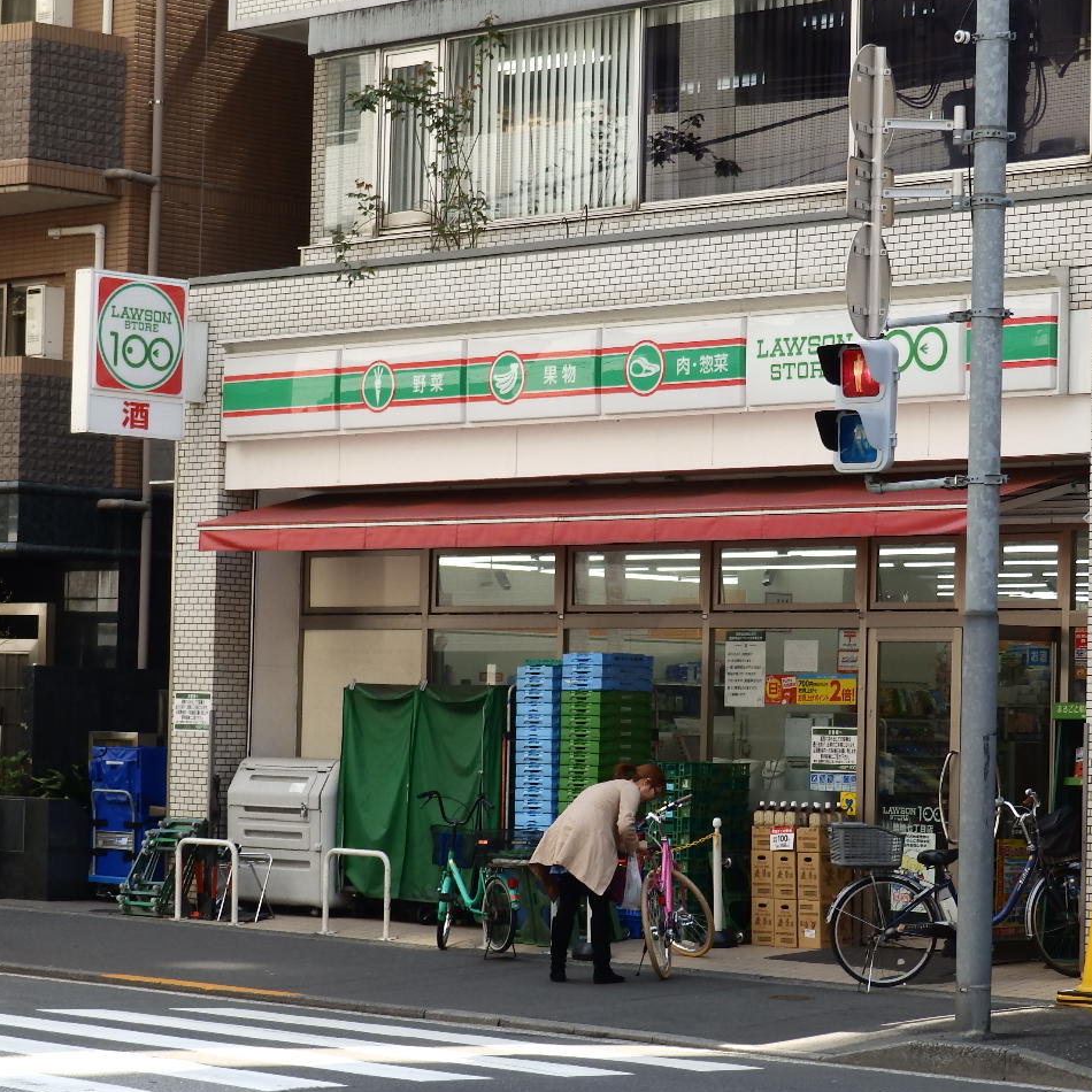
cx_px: 622
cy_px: 544
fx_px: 3569
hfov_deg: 17.4
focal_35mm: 100
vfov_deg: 17.4
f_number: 4.4
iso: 80
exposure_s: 1/125
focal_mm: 15.1
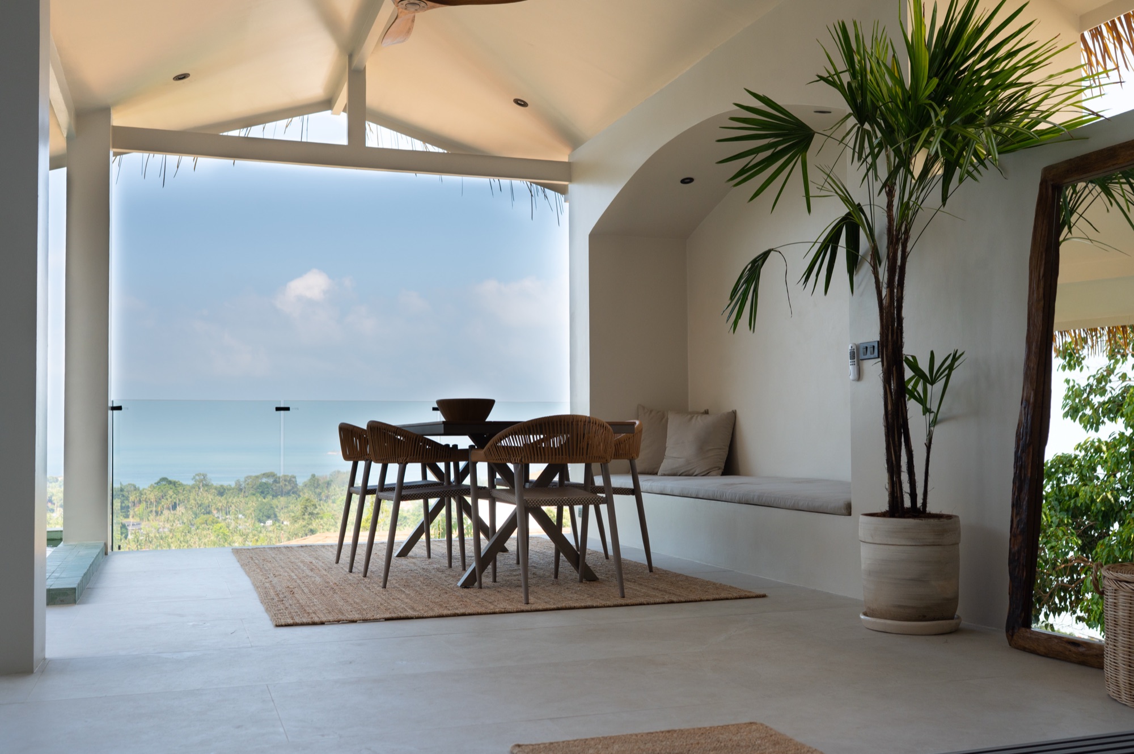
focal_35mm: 35
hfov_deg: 54.5
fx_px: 1102
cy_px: 377
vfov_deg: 37.8
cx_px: 567
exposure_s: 1/400
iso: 160
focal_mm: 35
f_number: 6.3
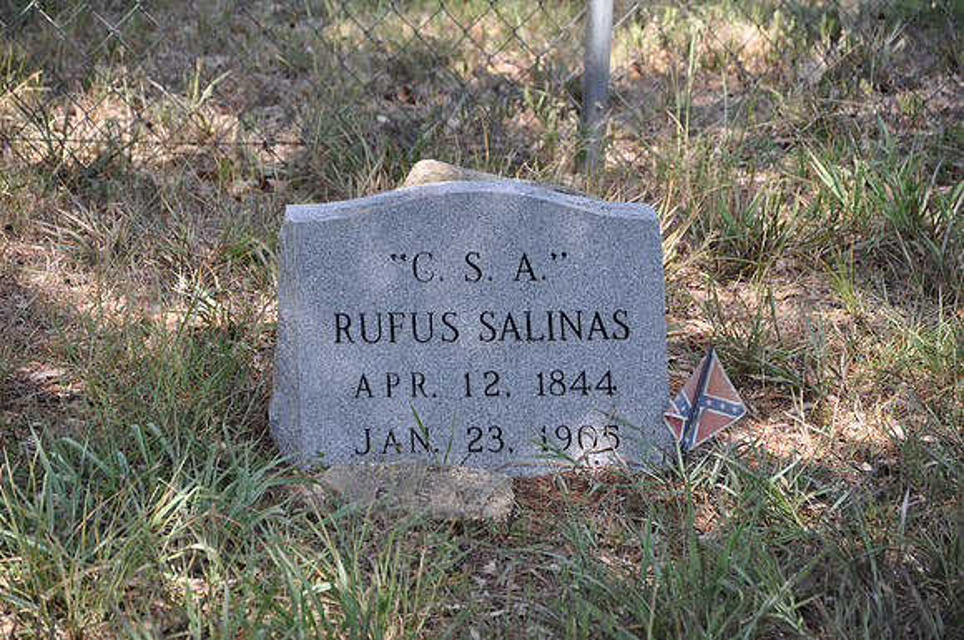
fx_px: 4212
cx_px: 482
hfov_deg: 13.1
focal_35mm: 158
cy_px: 320
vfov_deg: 8.7
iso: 360
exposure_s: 1/125
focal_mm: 105
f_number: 5.6
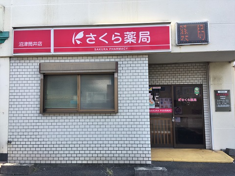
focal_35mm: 29
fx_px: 197
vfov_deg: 48.2
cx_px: 118
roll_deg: +0.5
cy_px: 88
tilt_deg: +4.3
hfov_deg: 61.7
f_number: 2.2
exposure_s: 1/396
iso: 25
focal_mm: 4.15
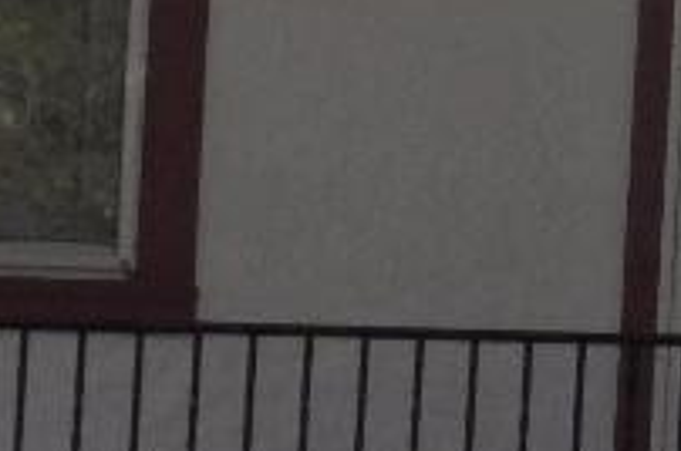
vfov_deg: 4.5
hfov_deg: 6.9
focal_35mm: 297
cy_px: -589
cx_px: 995
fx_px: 5609
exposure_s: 1/1600
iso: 125
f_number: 4
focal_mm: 7.1
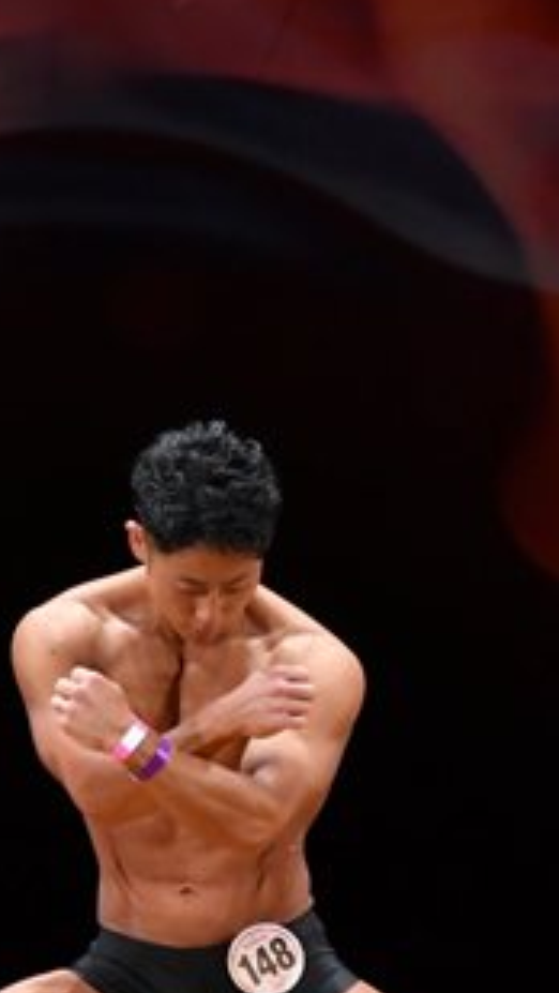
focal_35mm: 569
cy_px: 742
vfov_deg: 3.8
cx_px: 165
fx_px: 14981
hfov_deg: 2.1
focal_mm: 145
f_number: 5.6
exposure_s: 1/400
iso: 3200
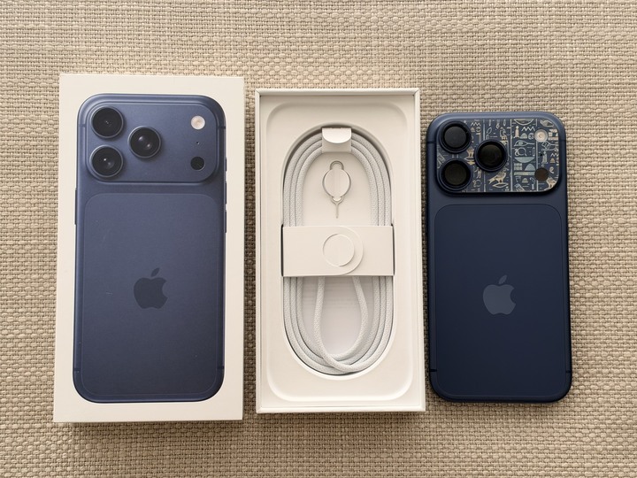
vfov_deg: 30.3
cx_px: 318
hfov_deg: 39.7
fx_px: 883
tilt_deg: -83.4
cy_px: 239
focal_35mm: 48
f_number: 1.8
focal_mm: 6.93
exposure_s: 1/243
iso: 64
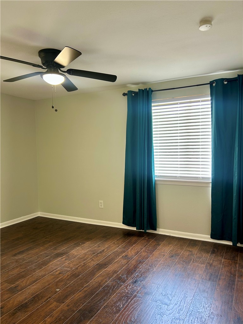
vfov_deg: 67.3
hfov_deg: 53.1
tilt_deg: -2.4
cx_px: 122
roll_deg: +0.9
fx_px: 243
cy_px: 162
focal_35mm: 26
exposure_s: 1/60
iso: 64
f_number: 1.5
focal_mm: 5.7
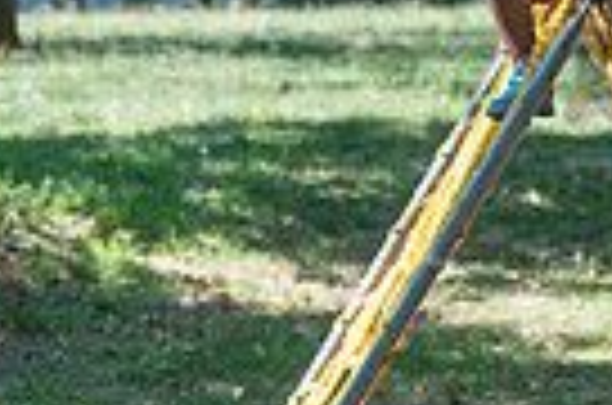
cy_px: 43
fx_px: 8124
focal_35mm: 479
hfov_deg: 4.3
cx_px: 590
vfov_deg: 2.9
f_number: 3.2
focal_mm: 112
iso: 200
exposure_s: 1/640
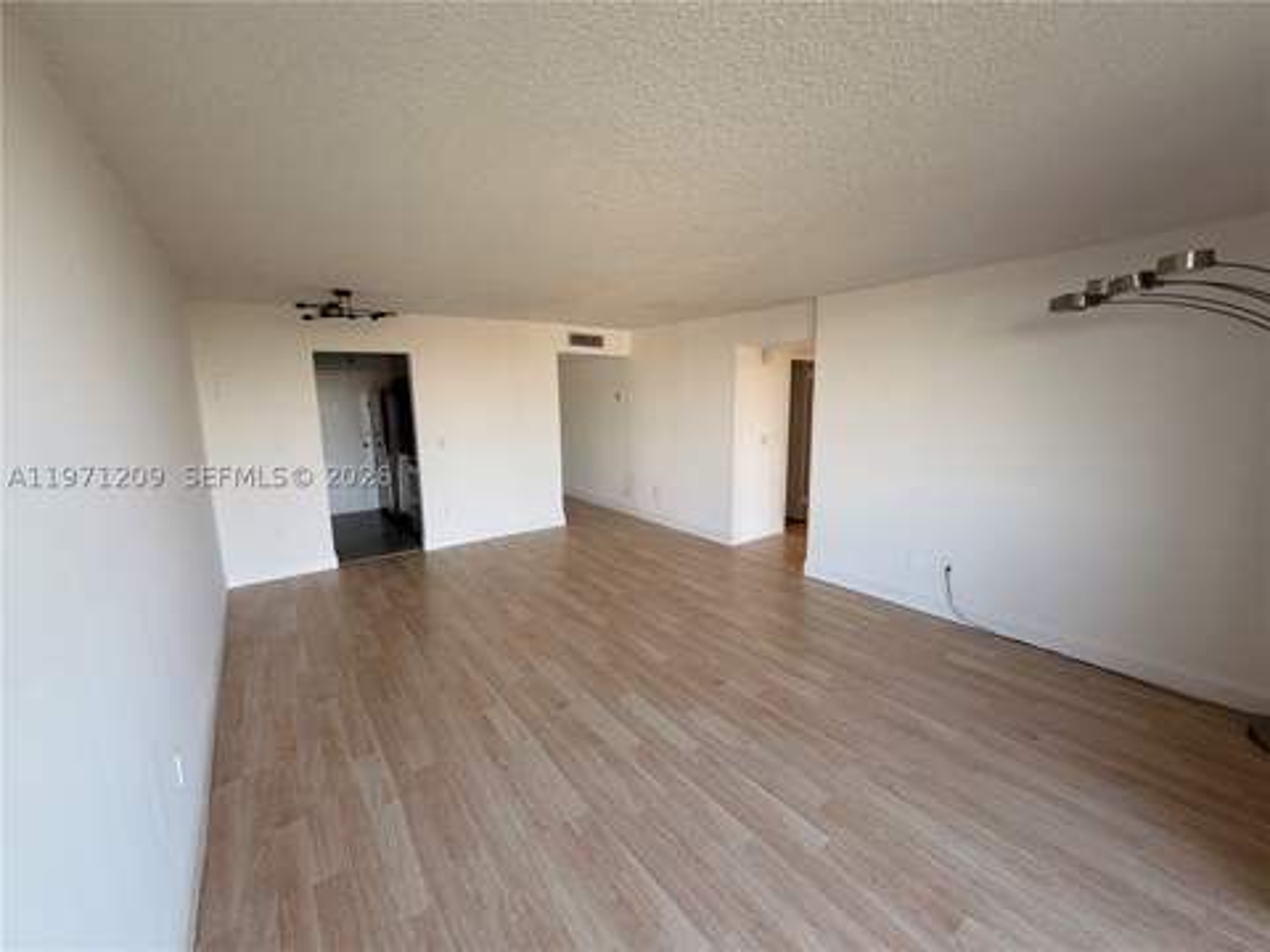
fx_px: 514
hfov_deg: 102.1
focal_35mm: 14
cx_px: 635
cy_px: 476
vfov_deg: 85.7
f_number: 2.2
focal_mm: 2.22
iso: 100
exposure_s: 1/121
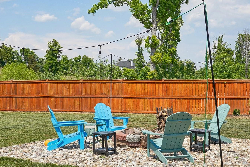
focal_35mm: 53
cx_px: 116
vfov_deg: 25.5
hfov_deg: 37.5
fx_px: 368
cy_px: 88
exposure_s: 1/1250
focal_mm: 35
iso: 400
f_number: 8
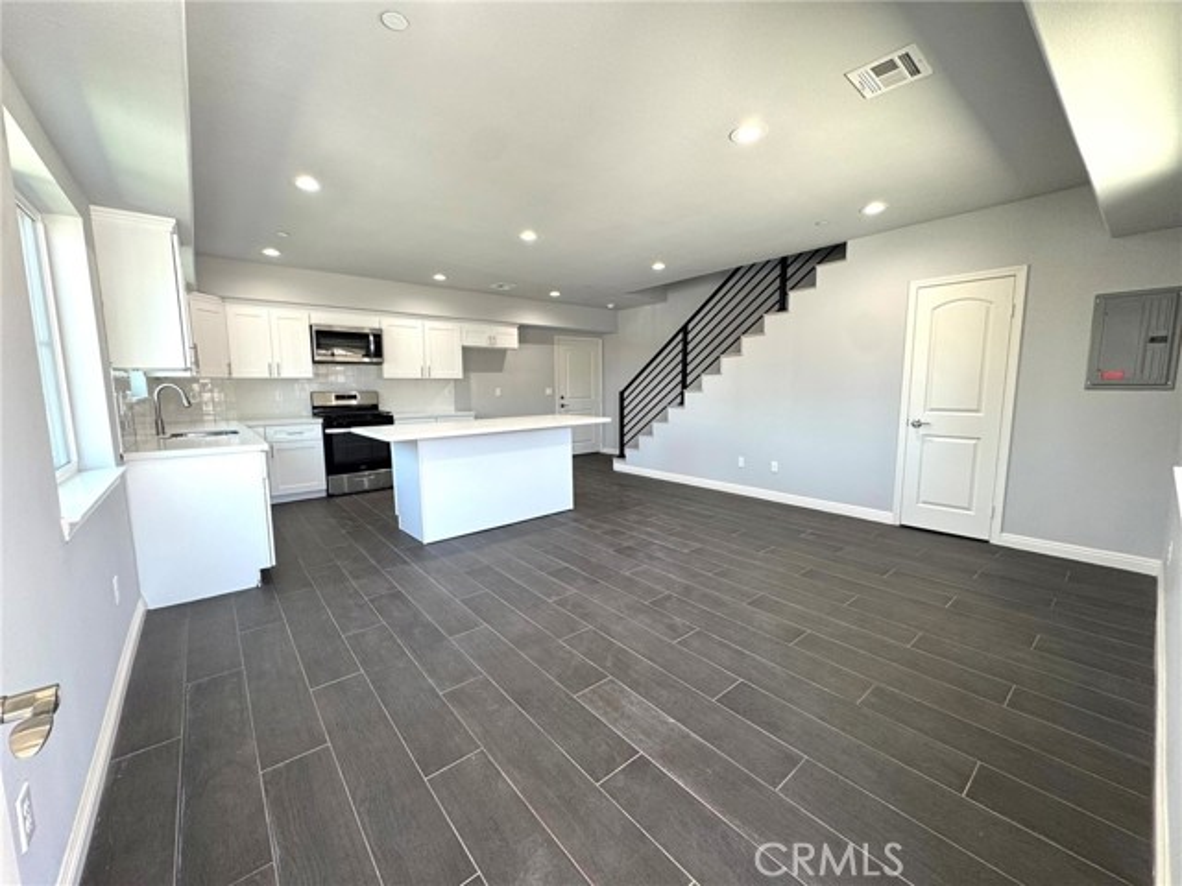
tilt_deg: -7.1
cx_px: 591
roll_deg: +0.2
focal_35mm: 14
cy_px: 443
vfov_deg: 85.7
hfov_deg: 102.1
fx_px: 478
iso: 125
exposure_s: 1/120
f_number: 2.2
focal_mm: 2.22
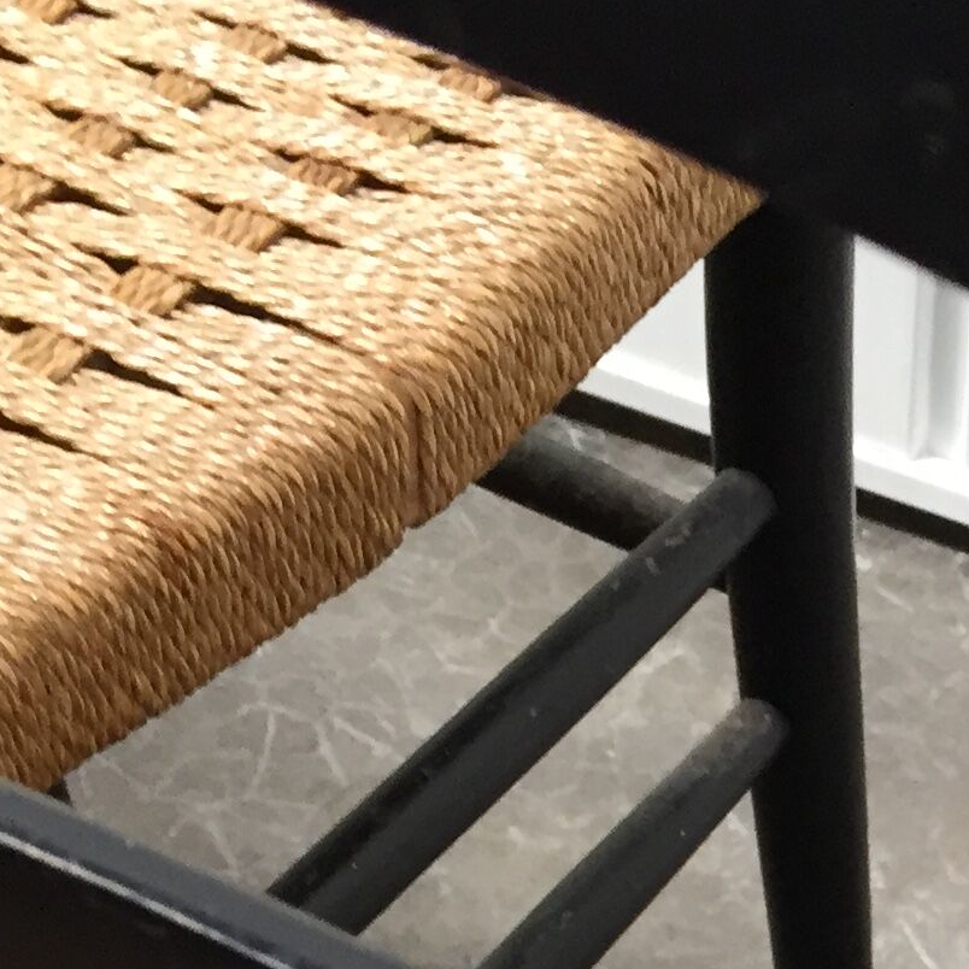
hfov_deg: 16.2
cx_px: 1080
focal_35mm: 104
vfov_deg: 14.4
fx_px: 3294
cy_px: 1828
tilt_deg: -53.8
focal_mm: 4.15
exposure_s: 1/33
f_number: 2.2
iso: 64
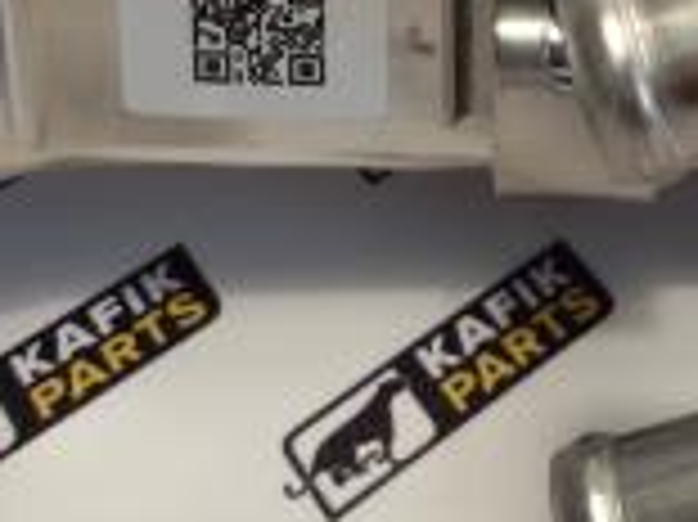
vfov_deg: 13.4
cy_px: -70
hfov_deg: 17.9
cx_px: 635
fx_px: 2176
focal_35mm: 108
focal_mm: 2.93
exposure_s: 1/33
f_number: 2.4
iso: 40
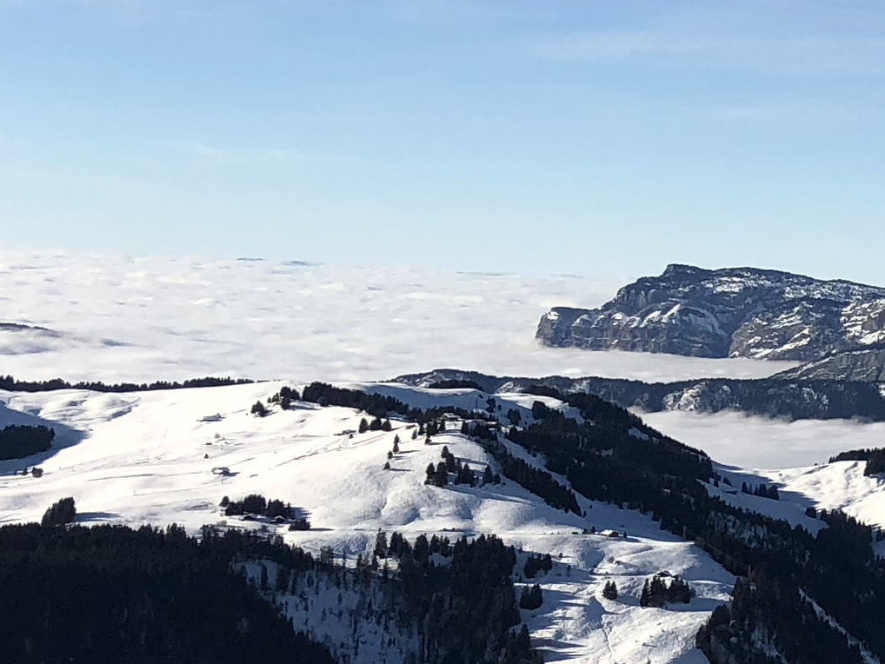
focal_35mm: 110
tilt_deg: -1.0
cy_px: 442
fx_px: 2813
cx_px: 1246
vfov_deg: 13.4
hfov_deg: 16.6
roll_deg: -2.9
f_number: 1.8
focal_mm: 4
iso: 20
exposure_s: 1/4000
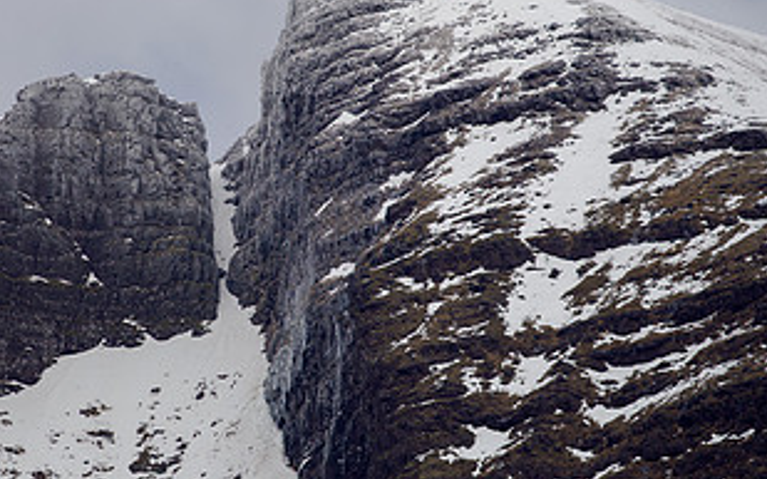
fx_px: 12477
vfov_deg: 2.2
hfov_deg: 3.5
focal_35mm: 597
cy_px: 142
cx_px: 221
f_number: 4
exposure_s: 1/500
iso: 200
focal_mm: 150
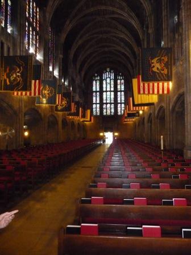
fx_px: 206
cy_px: 128
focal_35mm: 28
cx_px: 96
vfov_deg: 63.4
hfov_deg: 49.7
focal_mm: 4.7
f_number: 3.3
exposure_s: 1/30
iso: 1000
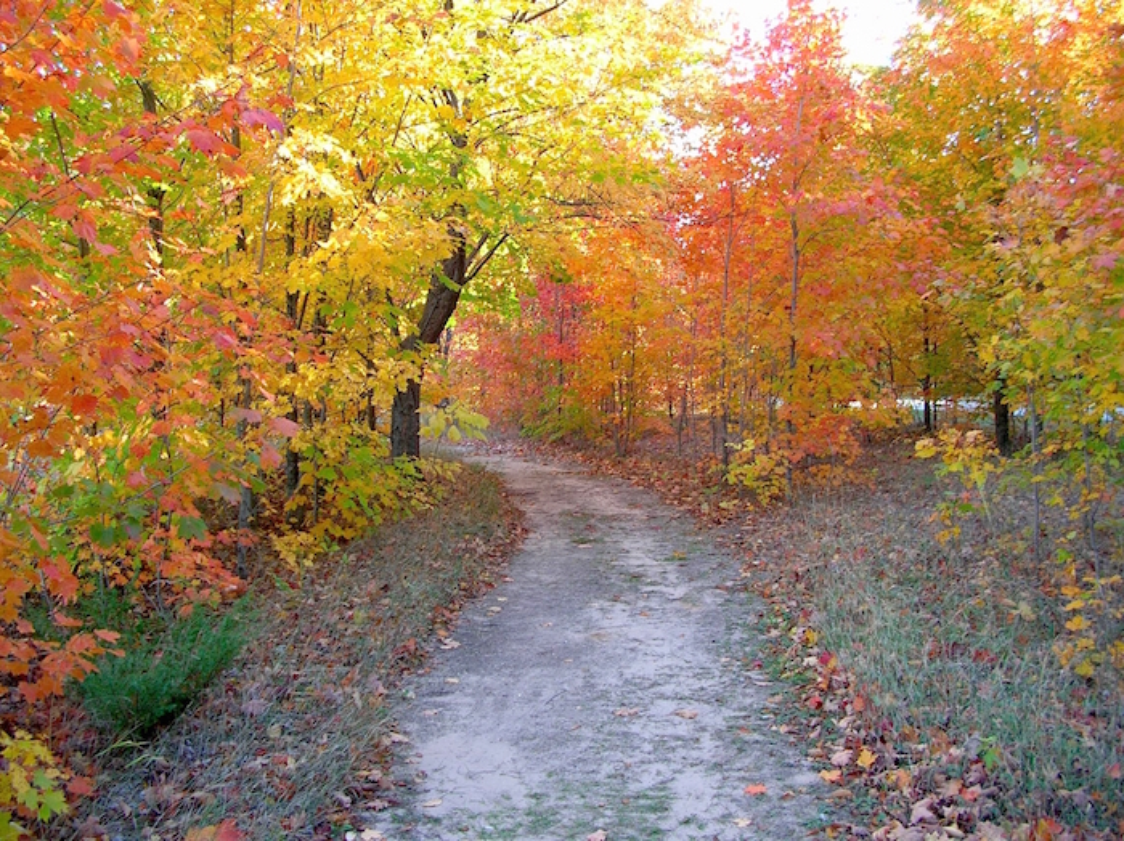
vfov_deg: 40.7
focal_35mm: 35
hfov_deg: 52.7
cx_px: 562
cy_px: 420
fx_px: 1136
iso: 50
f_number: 2.8
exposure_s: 1/42
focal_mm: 5.8
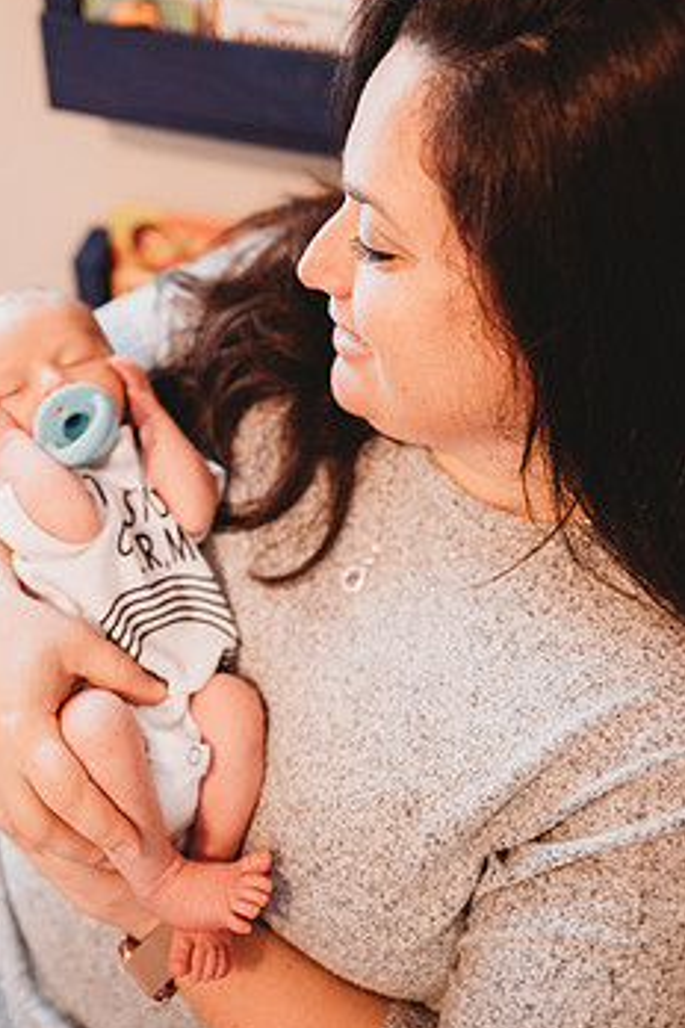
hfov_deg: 41.9
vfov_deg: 59.5
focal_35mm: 31
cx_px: 248
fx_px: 885
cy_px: 384
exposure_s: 1/160
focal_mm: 24
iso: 800
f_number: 2.2
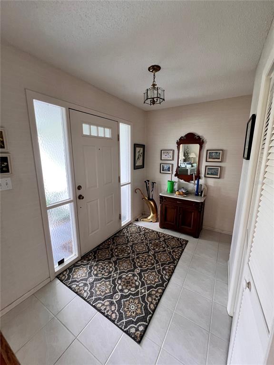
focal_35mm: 13
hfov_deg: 89.9
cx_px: 137
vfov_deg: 106.2
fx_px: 137
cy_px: 182
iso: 160
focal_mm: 1.57
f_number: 1.8
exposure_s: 1/60
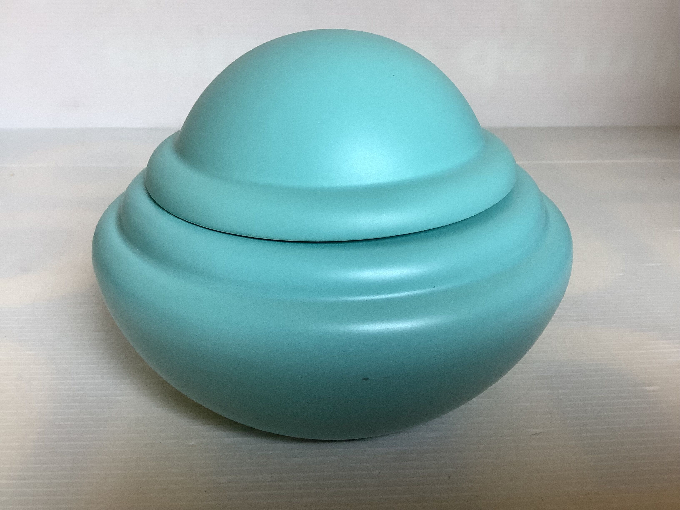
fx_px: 609
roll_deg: +0.0
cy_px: 255
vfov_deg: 45.4
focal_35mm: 31
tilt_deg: -24.9
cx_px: 340
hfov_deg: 58.4
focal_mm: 3.3
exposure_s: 1/50
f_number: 2.4
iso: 50
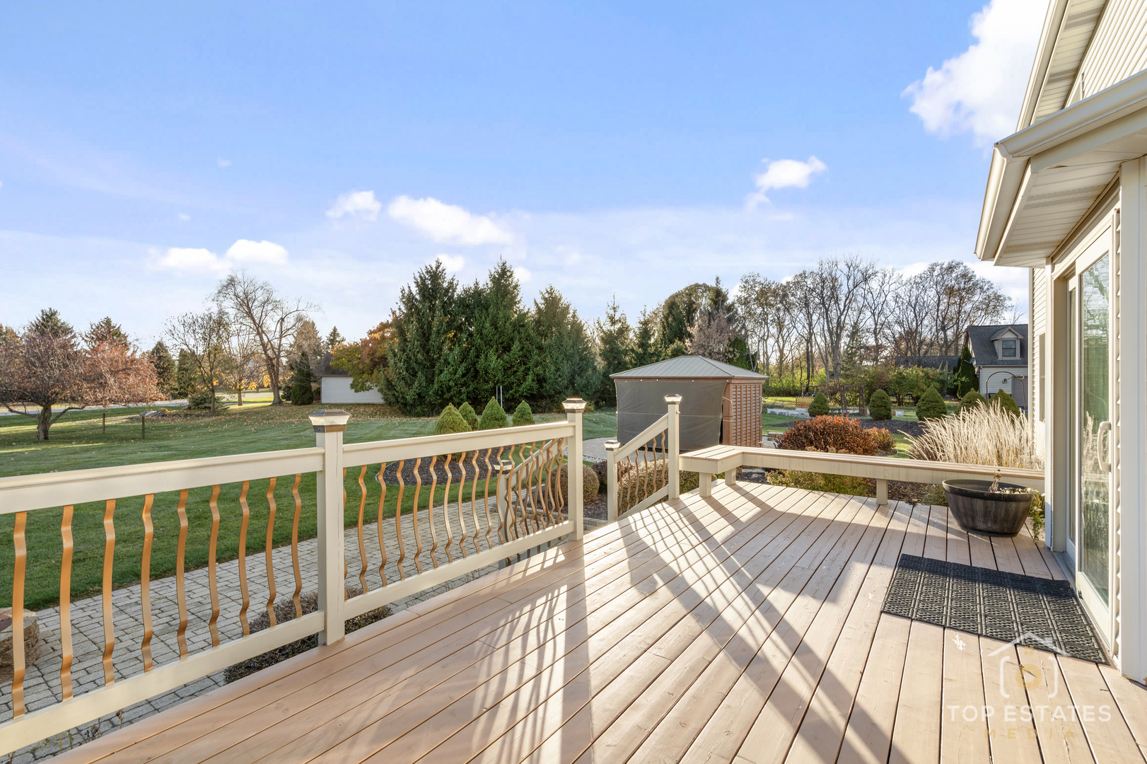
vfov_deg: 73.7
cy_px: 382
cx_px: 574
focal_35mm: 16
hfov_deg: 96.8
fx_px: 510
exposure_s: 1/30
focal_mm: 16
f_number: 10
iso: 100
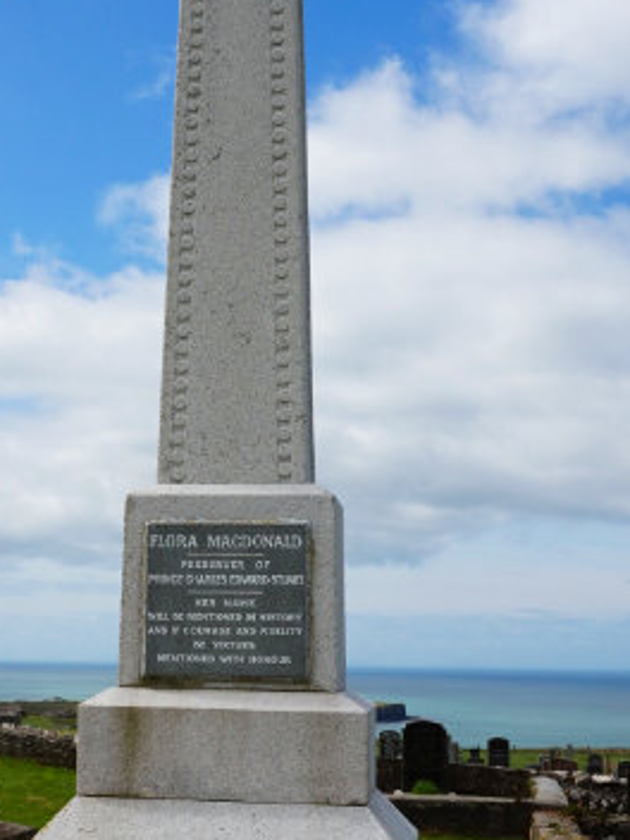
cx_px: 167
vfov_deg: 32.7
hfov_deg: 24.6
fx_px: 1432
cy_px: 430
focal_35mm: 59
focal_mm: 16
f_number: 14
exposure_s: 1/160
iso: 100
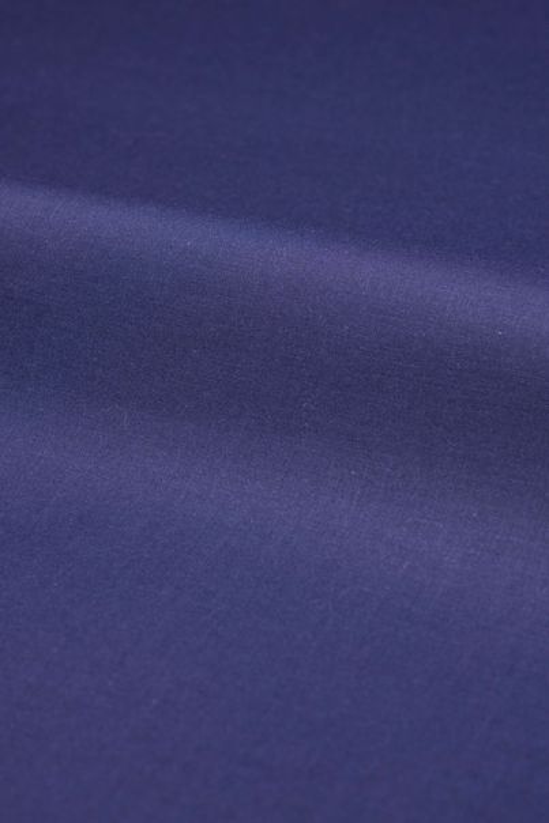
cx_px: 274
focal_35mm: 85
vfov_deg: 23.9
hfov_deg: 16.1
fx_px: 1945
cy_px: 412
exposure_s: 1/100
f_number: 8
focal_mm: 85
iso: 160
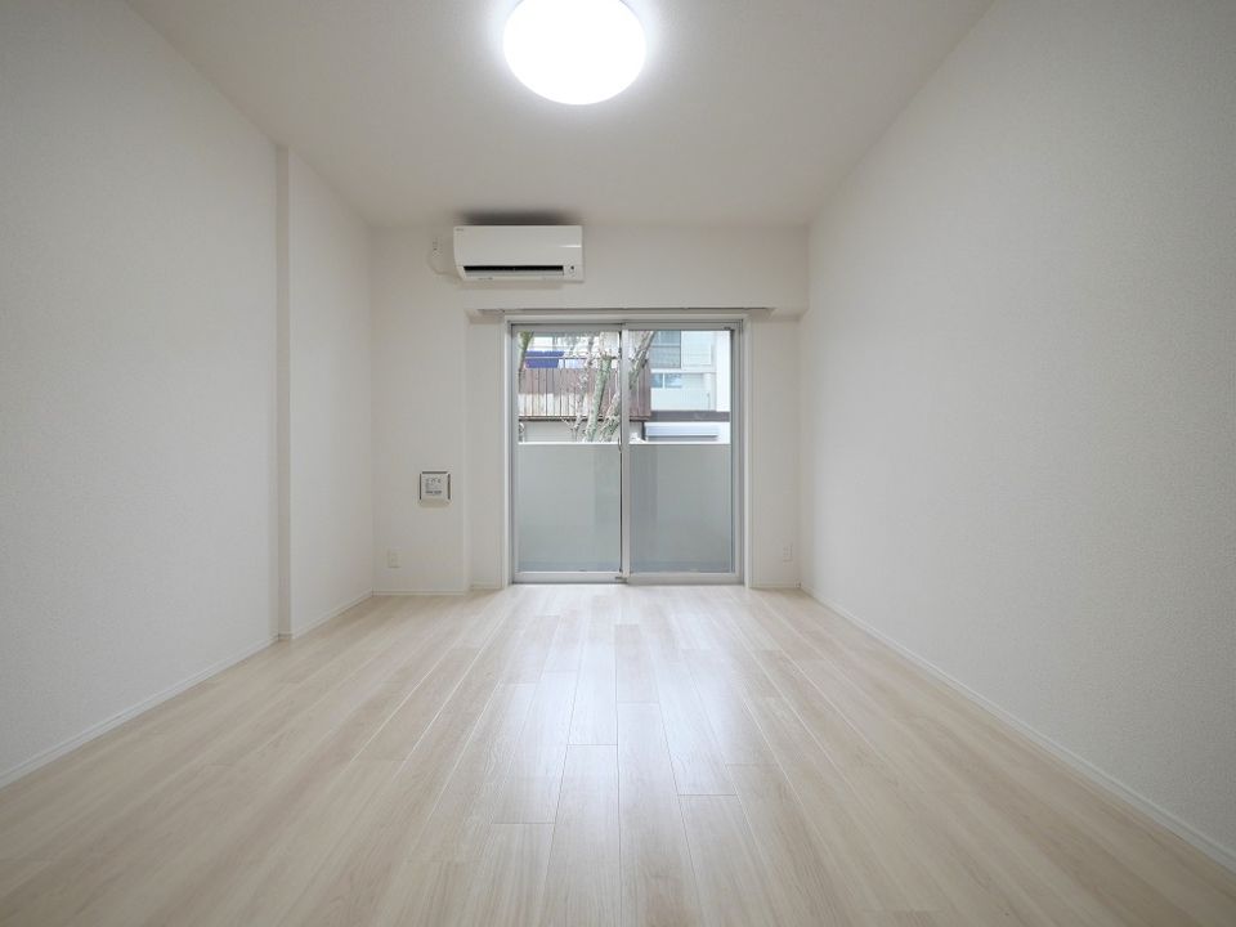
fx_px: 500
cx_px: 618
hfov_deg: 102.1
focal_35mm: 14
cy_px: 464
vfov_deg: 85.7
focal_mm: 7
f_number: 4
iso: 640
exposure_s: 1/80
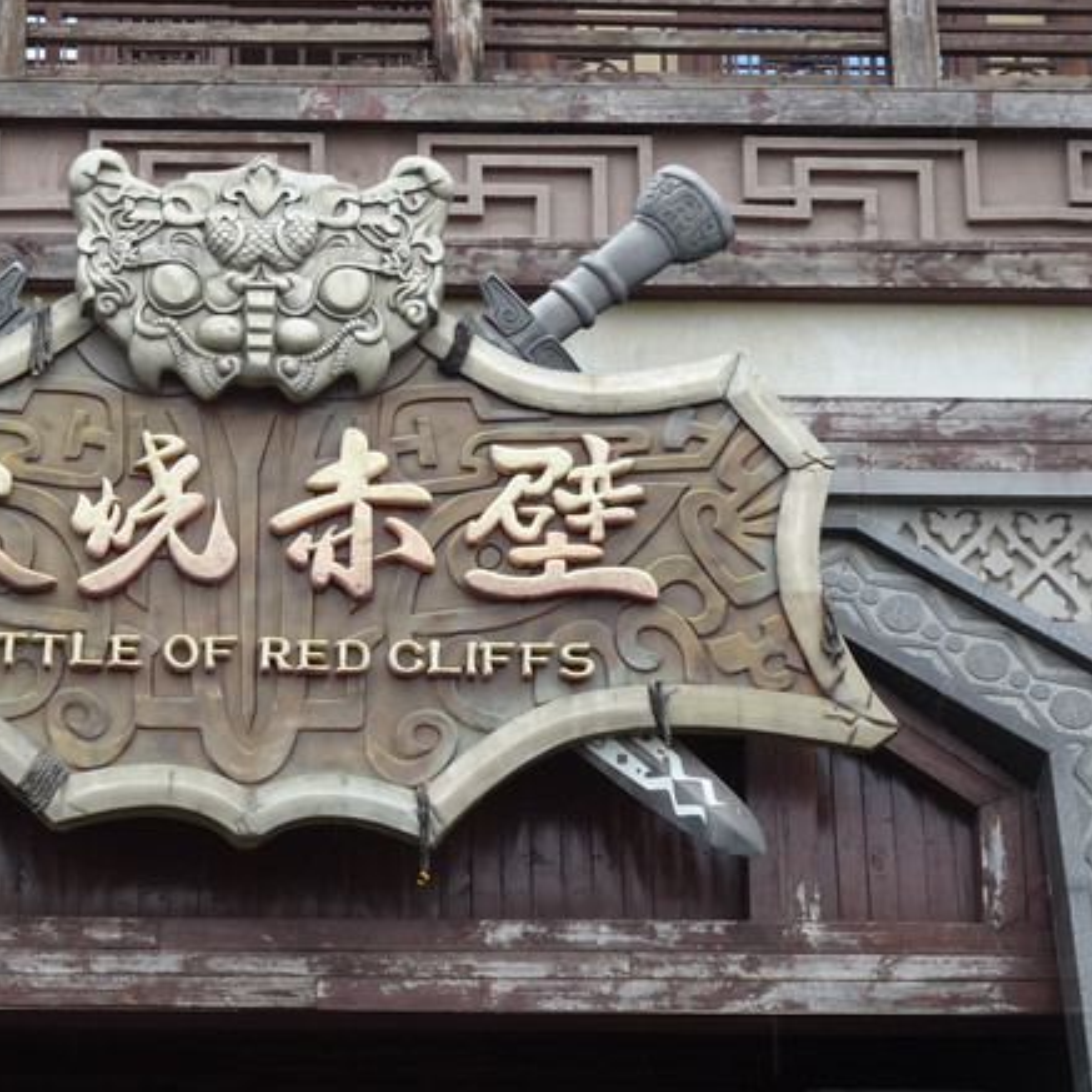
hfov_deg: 15.2
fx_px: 4069
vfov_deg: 15.3
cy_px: 495
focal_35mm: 114
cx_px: 297
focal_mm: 13.86
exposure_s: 1/100
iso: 200
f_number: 5
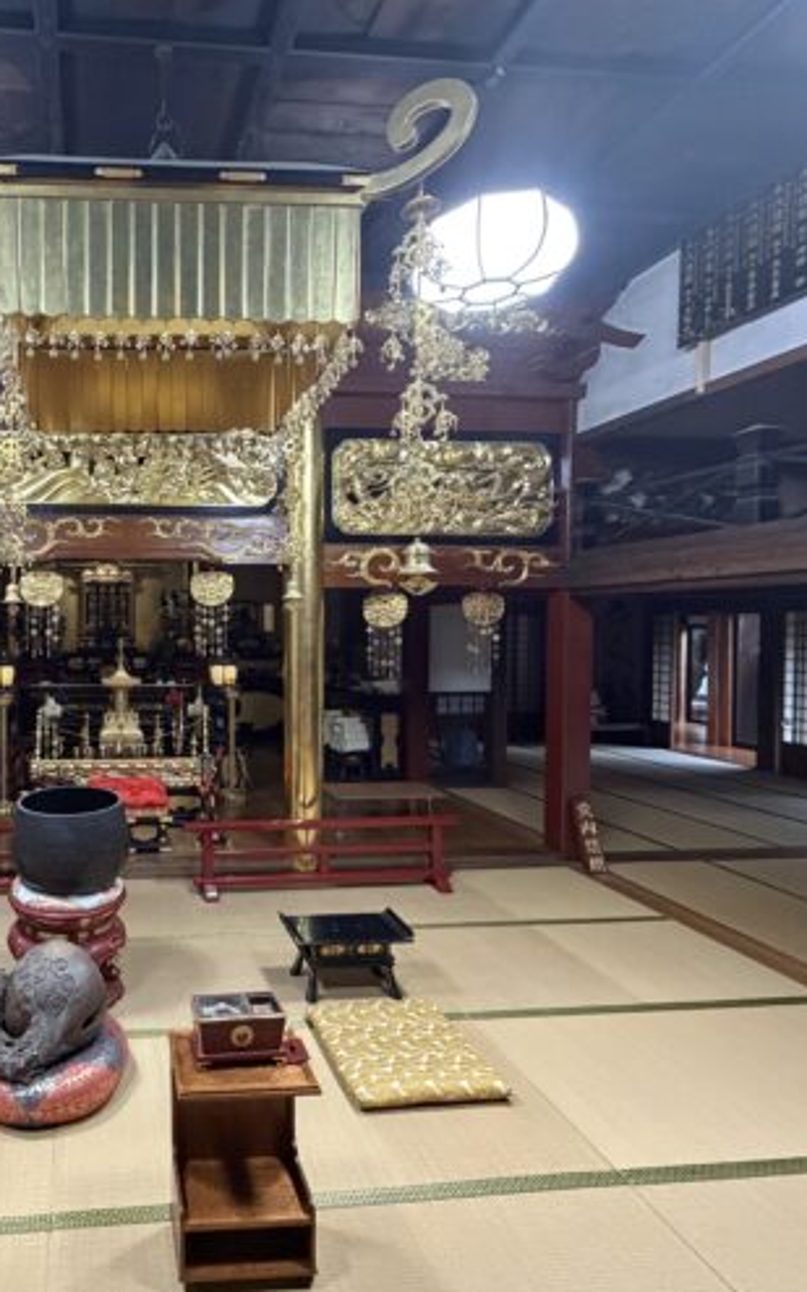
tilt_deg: -0.9
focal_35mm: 20
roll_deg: +1.2
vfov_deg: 85.1
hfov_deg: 54.9
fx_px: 704
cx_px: 145
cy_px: 647
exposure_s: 1/60
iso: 800
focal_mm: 2.22
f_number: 2.2
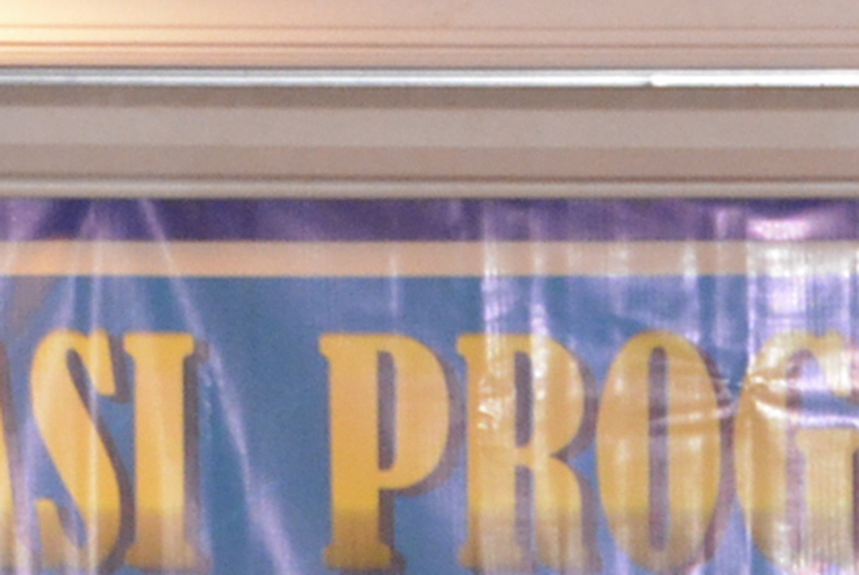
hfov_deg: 2.6
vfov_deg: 1.7
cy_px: 1797
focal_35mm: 808
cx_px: 634
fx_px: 19290
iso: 2200
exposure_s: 1/60
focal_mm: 75
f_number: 5
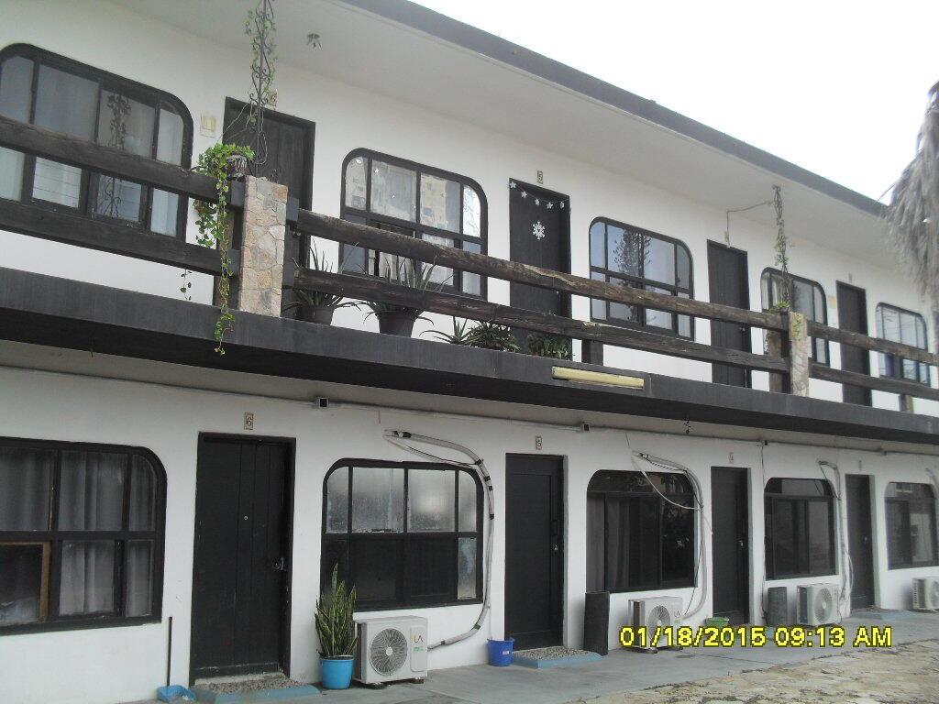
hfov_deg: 52.6
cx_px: 470
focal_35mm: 35
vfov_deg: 40.7
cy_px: 352
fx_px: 949
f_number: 3.2
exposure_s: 1/180
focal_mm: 6.3
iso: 100
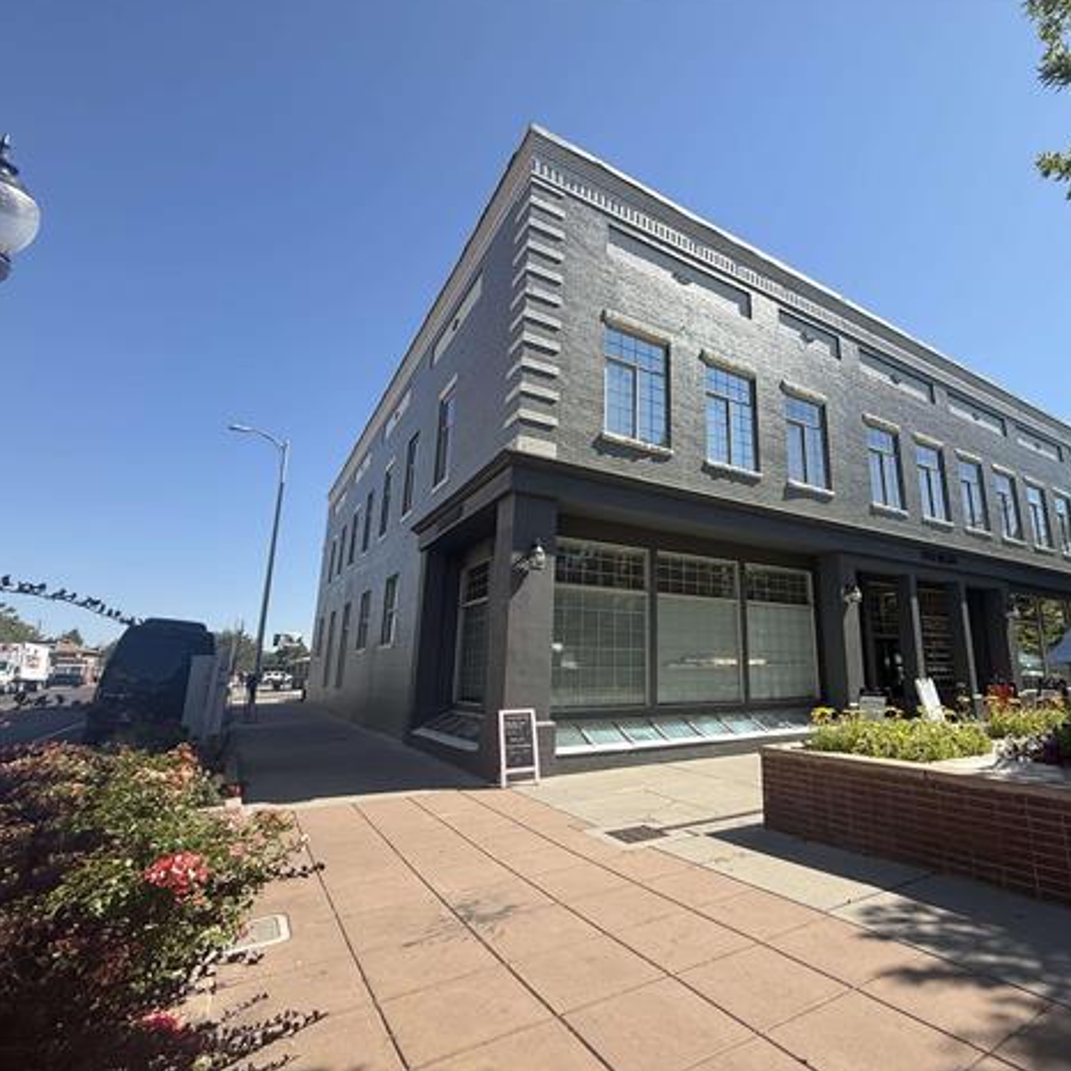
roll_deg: -1.2
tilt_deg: +14.2
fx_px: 595
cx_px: 660
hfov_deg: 82.6
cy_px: 538
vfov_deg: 84.0
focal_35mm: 17
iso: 50
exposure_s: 1/1285
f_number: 2.2
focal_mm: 2.22
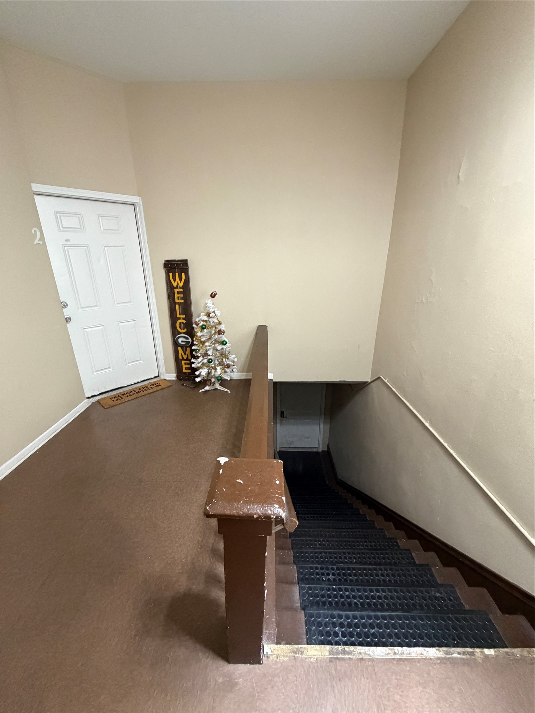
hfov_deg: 85.7
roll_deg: -0.7
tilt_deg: -18.3
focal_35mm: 14
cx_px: 268
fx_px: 288
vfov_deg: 102.1
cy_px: 356
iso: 800
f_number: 2.2
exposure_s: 1/60
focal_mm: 2.22
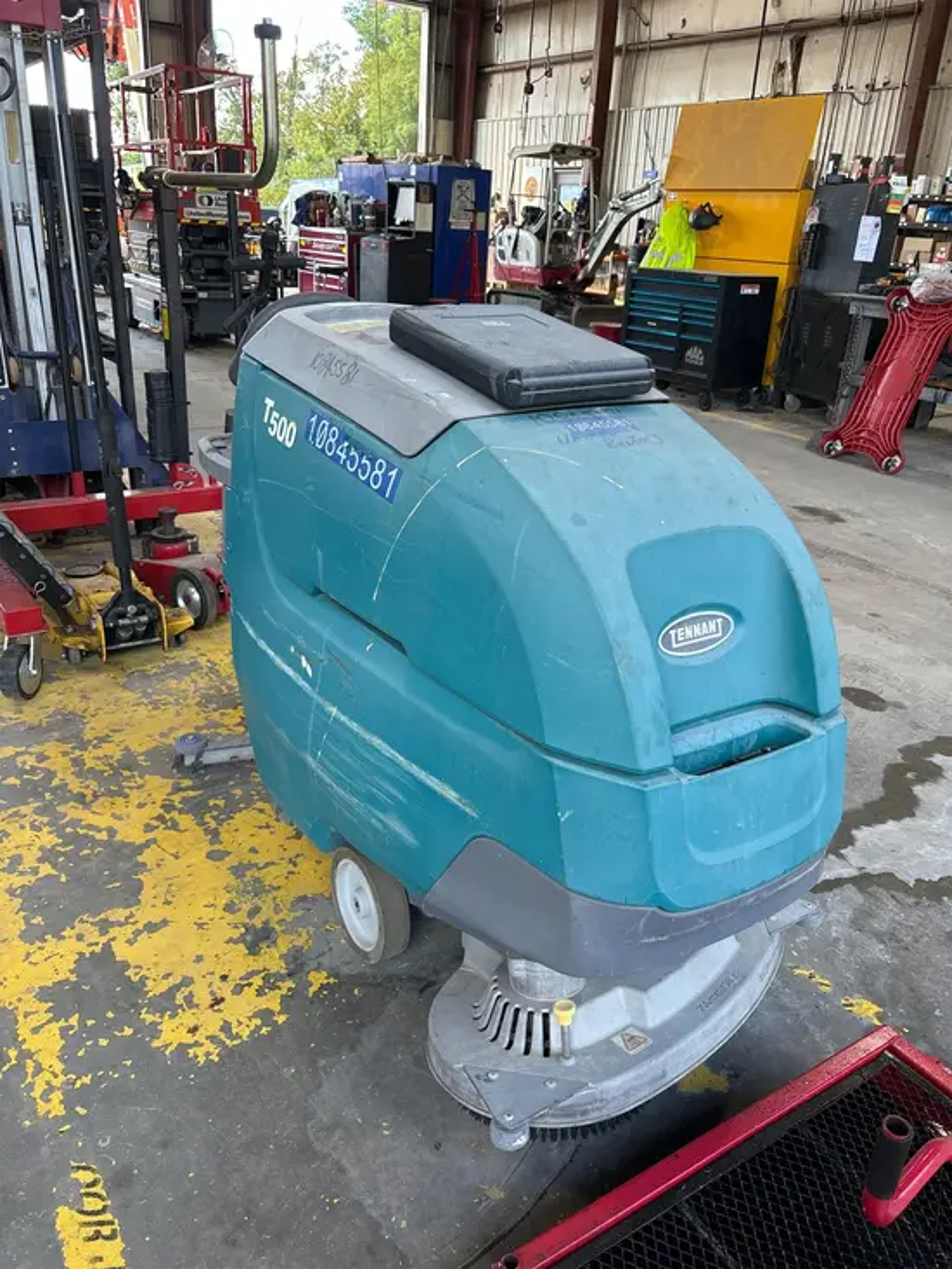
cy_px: 634
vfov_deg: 67.3
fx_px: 953
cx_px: 476
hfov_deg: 53.1
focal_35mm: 26
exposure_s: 1/121
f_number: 1.6
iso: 64
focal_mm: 5.96
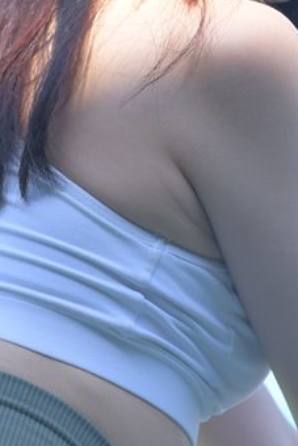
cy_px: 236
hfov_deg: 8.7
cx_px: 118
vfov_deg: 13.0
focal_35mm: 158
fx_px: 1960
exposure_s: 1/640
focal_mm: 35
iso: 250
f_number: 4
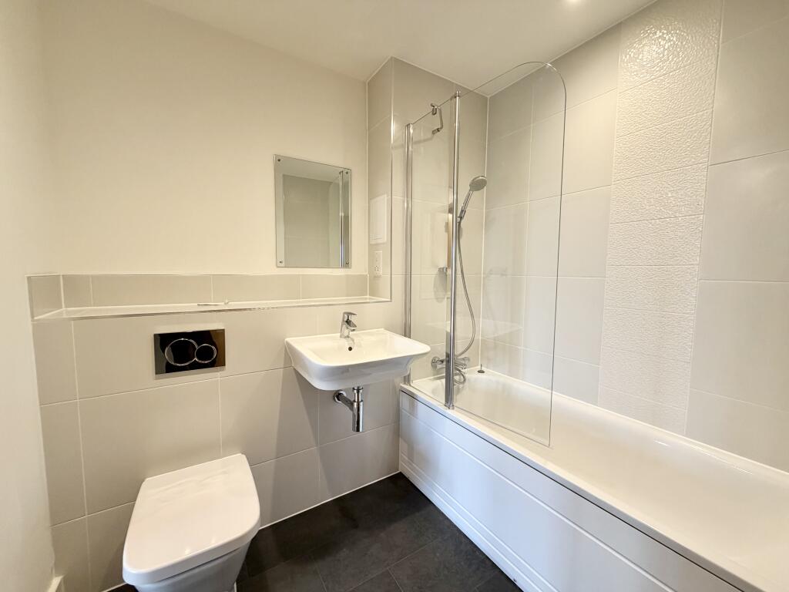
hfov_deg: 102.1
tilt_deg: -4.9
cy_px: 296
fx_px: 319
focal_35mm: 14
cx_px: 394
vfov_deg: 85.7
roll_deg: -0.1
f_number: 2.2
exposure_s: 1/100
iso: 250
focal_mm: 2.22
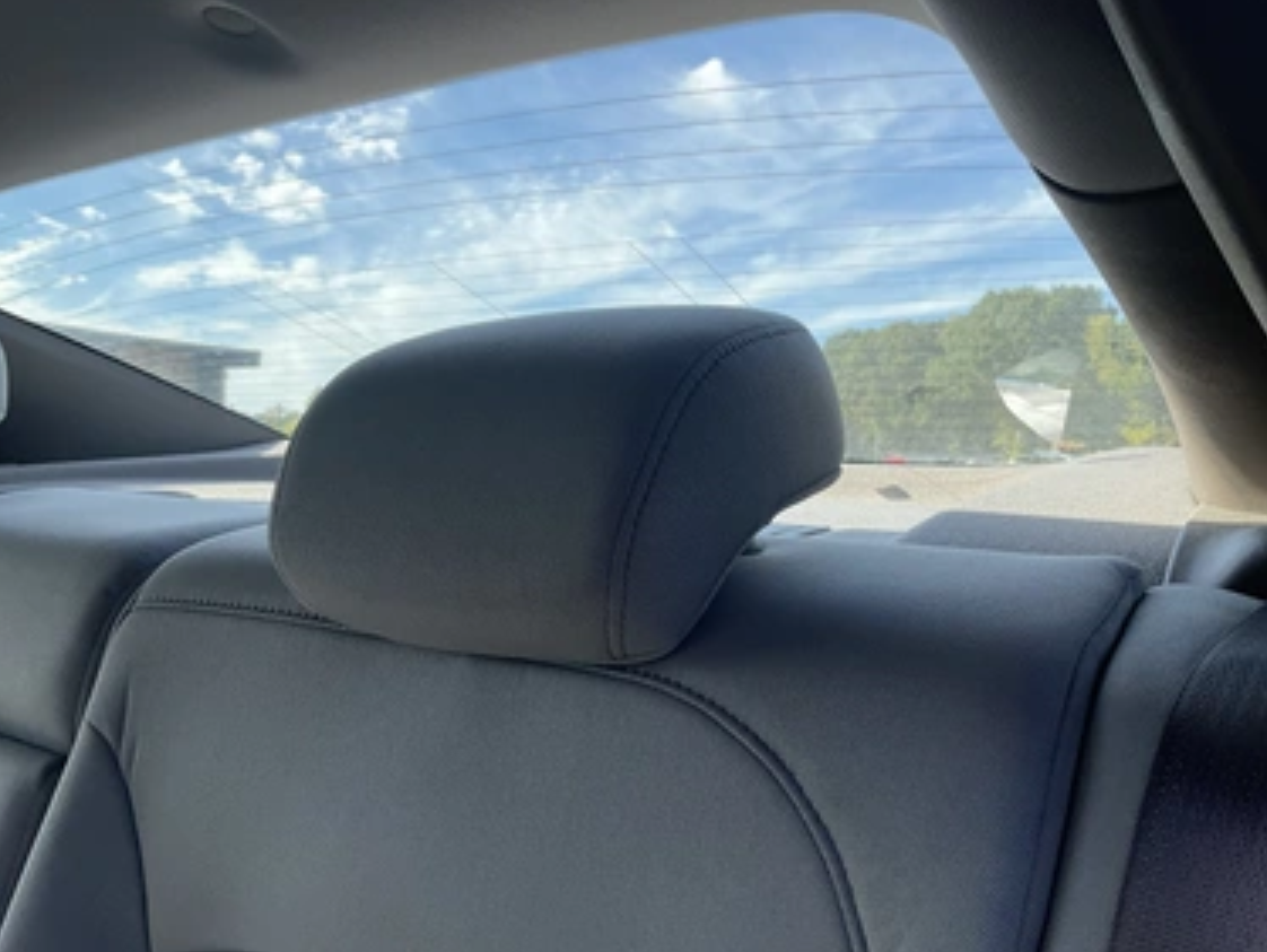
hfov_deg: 58.3
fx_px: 1135
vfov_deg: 45.5
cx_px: 596
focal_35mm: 31
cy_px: 498
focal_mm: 3
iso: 25
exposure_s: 1/580
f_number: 1.8
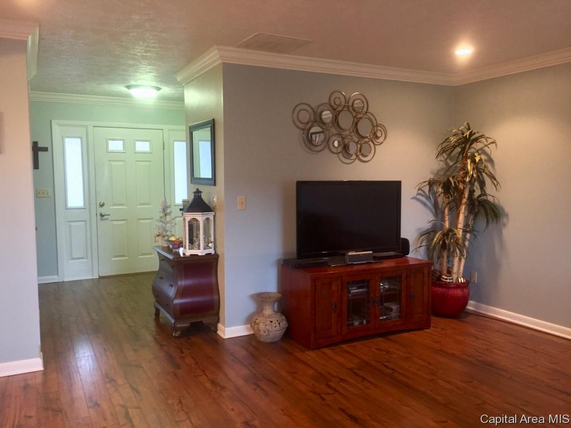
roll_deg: +0.5
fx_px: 478
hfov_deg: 61.7
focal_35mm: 29
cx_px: 286
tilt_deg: -4.3
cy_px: 214
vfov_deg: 48.2
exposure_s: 1/30
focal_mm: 4.15
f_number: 2.2
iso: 250
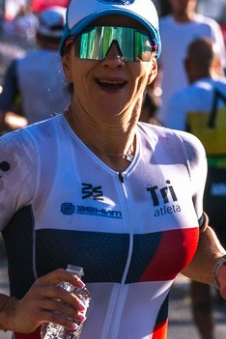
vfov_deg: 4.2
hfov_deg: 2.8
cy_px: 539
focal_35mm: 492
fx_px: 4633
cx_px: 112
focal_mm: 135
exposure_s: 1/1000
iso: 320
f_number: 8
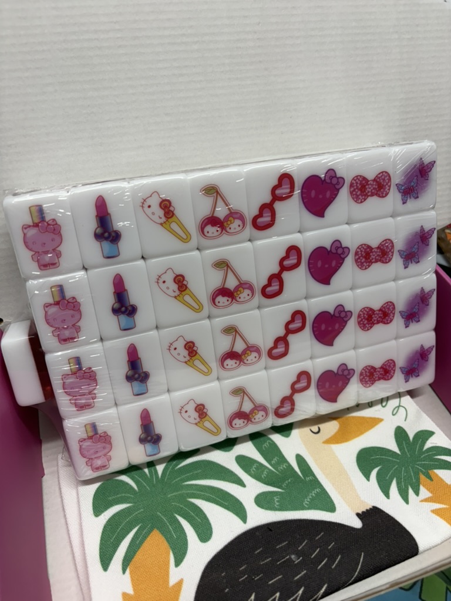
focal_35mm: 26
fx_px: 452
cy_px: 300
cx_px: 226
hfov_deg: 53.1
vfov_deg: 67.3
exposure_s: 1/120
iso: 80
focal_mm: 5.96
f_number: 1.6
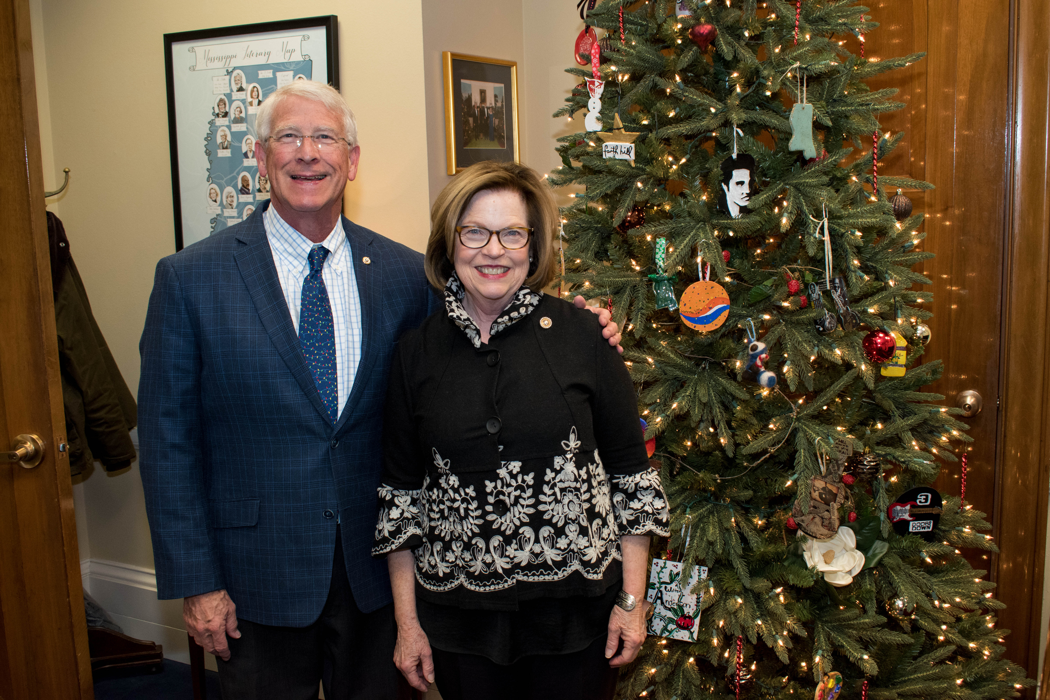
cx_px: 525
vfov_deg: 36.9
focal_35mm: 36
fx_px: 1050
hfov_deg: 53.1
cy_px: 350
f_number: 5.6
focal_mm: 24
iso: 1000
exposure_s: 1/60
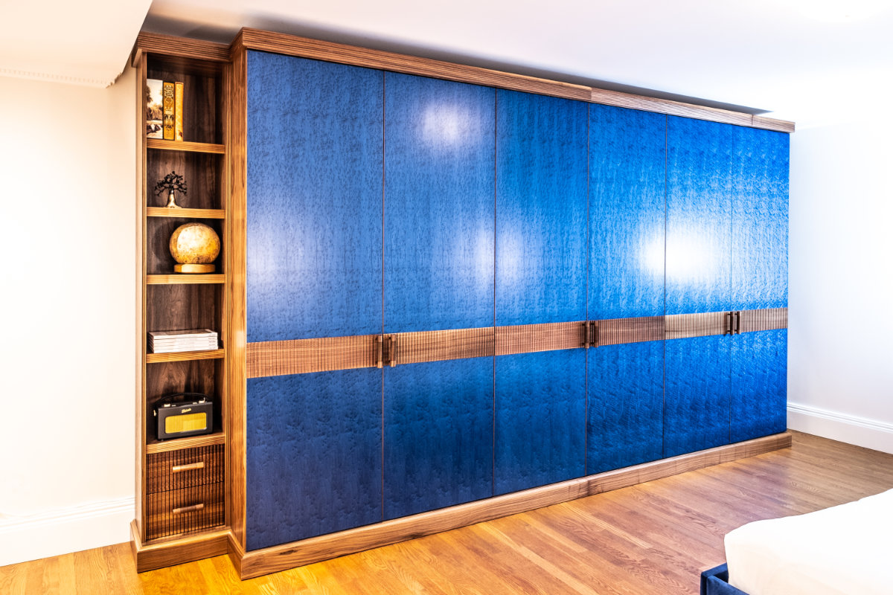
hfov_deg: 78.6
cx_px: 446
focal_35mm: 22
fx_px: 546
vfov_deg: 57.2
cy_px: 298
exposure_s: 1
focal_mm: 14.5
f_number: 4
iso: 200
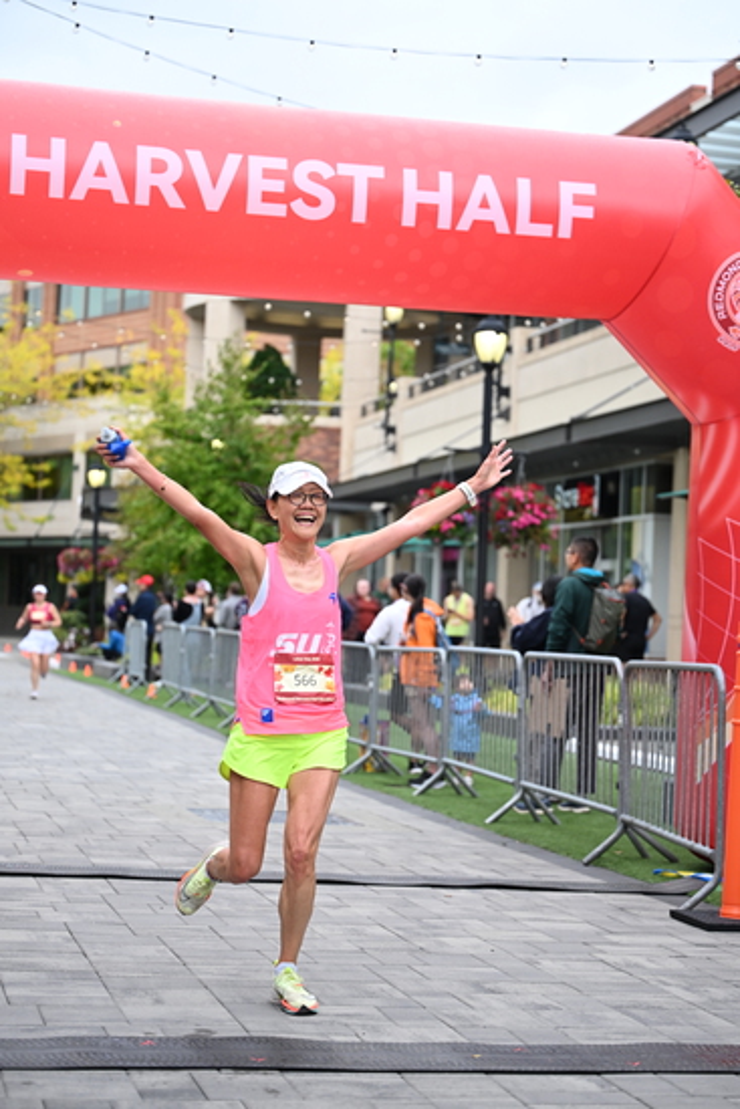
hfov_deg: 18.9
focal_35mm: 72
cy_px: 554
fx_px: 2218
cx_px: 370
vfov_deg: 28.1
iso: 640
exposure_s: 1/2000
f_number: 2.8
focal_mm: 72
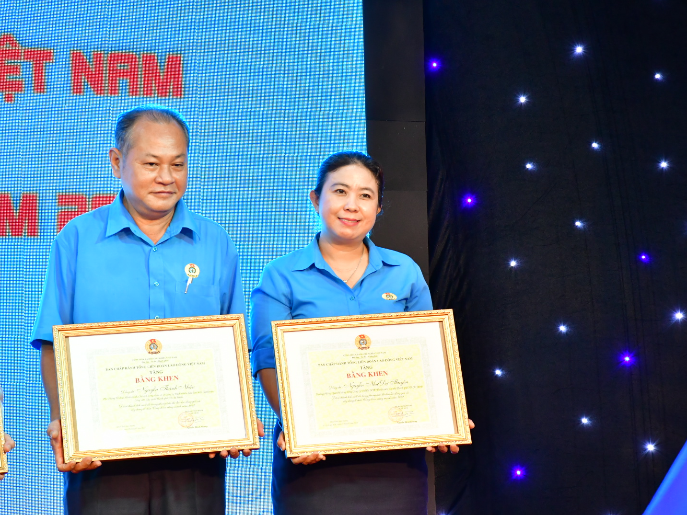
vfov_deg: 10.7
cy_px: 258
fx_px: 2739
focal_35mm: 138
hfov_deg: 14.3
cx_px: 331
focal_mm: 85
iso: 2000
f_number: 8
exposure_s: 1/80
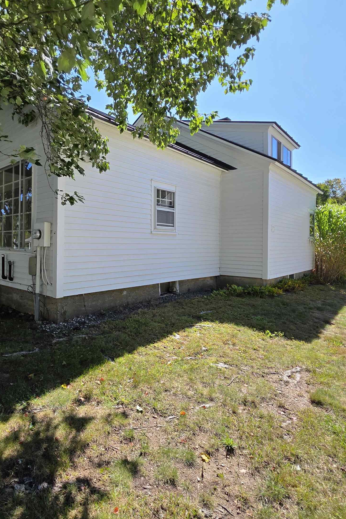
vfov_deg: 86.8
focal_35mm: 19
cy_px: 246
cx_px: 96
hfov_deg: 61.7
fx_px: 274
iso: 40
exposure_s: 1/1151
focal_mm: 2.2
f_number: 1.9
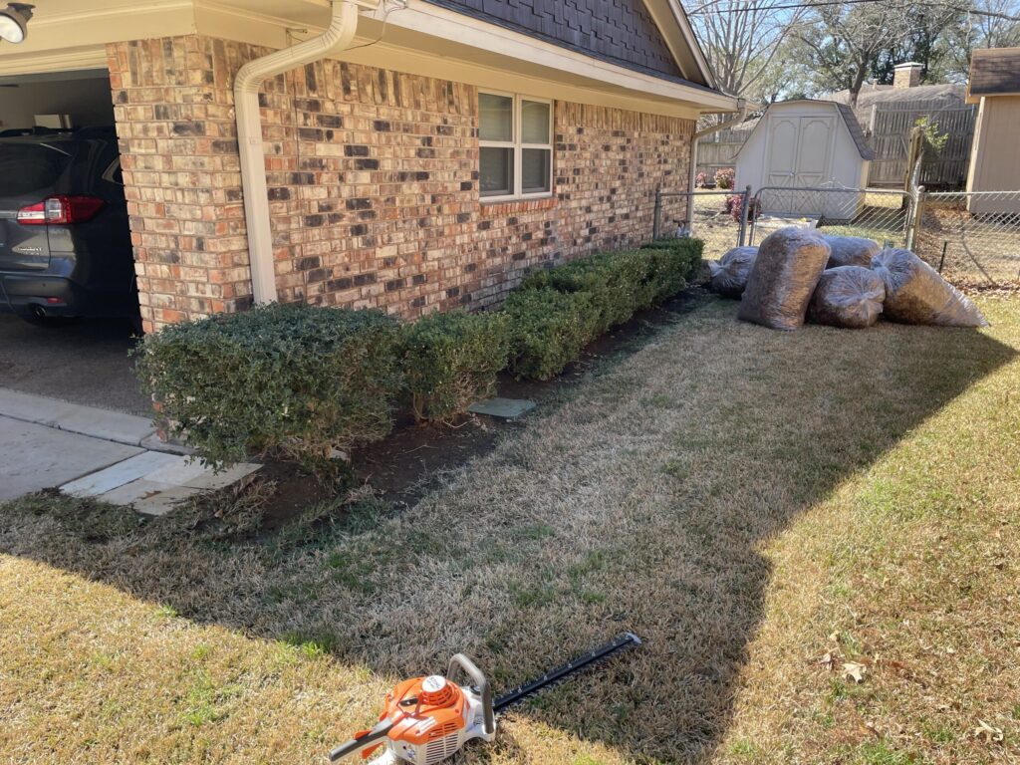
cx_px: 510
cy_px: 382
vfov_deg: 53.1
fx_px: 766
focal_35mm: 26
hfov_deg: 67.3
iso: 32
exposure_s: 1/643
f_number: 1.6
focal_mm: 4.2
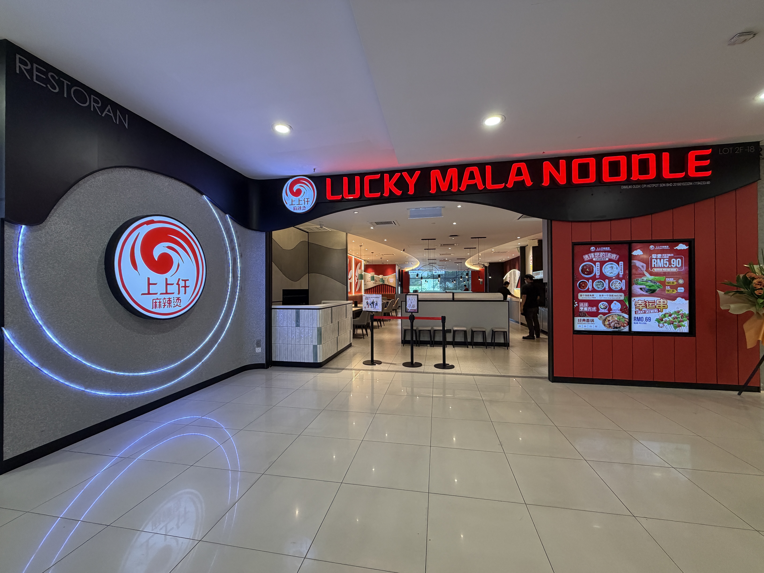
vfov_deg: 85.7
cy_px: 286
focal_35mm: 14
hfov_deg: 102.1
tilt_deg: +0.2
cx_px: 382
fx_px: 309
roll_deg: +0.5
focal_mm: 2.22
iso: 250
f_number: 2.2
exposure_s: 1/100
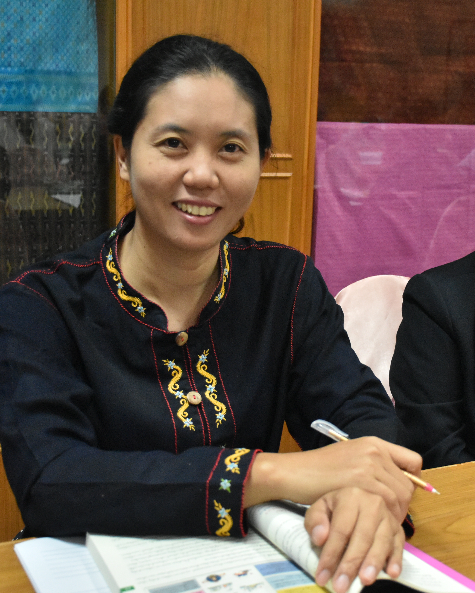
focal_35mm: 55
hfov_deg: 27.4
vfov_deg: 34.2
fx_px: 967
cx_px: 326
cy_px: 297
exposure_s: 1/250
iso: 2500
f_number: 3.8
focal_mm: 26
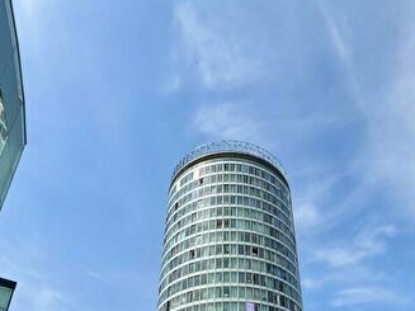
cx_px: 240
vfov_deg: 40.4
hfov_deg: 59.7
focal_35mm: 30
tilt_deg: +25.7
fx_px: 360
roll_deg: +0.7
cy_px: 318
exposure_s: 1/2410
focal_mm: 2.22
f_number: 2.2
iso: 50
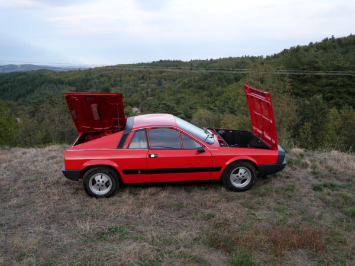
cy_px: 133
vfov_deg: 41.8
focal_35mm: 34
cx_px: 178
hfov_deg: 54.0
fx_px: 349
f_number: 4.5
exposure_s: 1/160
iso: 200
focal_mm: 17
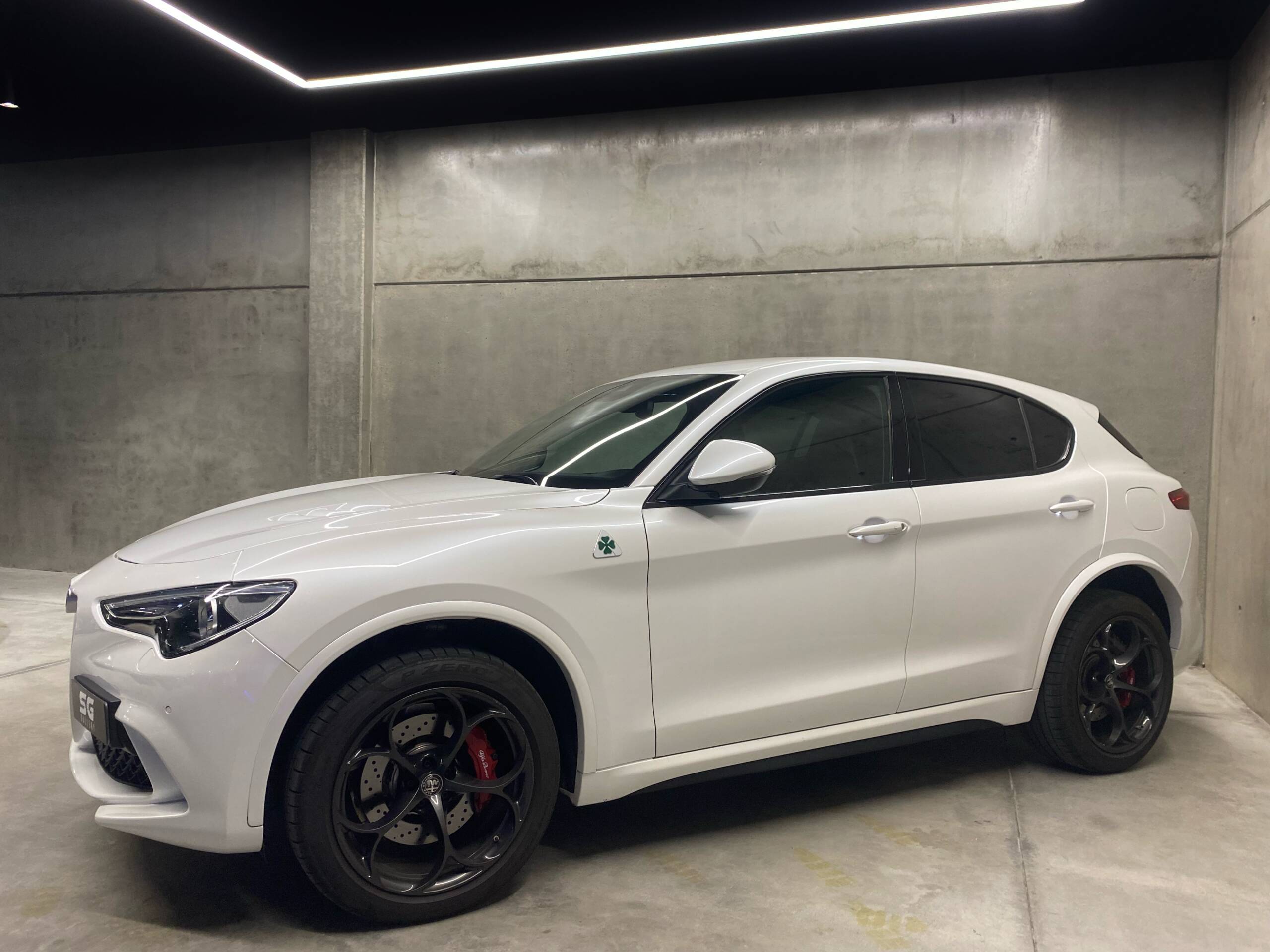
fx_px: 954
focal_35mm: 26
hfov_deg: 67.3
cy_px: 476
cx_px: 635
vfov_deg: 53.1
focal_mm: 4.25
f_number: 1.8
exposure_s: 1/100
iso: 125
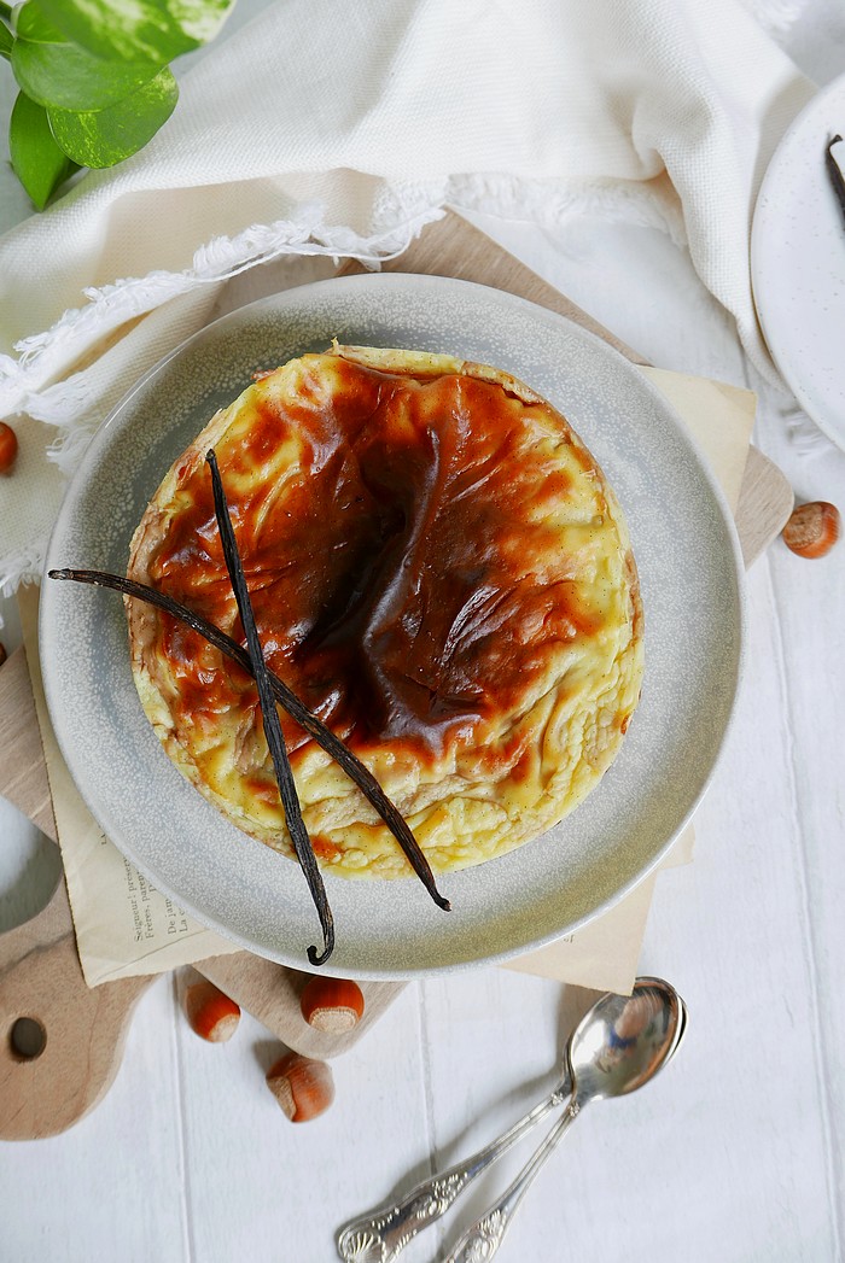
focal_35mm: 50
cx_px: 422
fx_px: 1757
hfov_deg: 27.0
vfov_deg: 39.6
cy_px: 632
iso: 250
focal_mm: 22.7
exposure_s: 1/100
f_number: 2.7
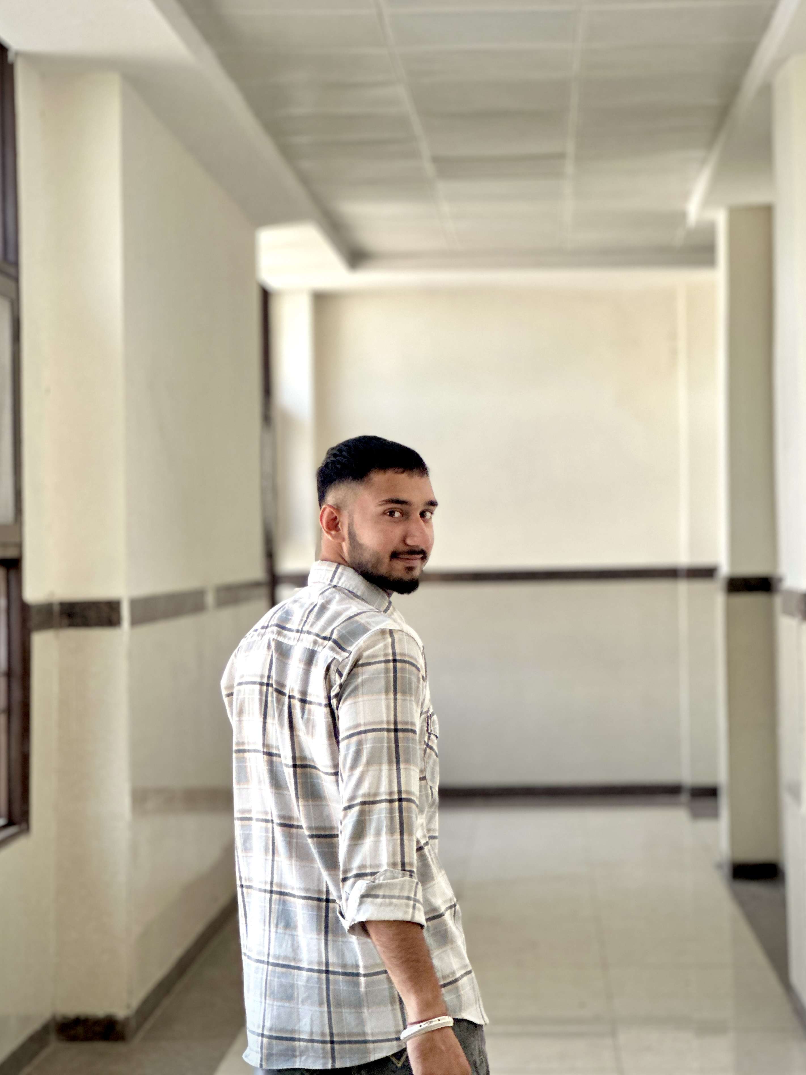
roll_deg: +0.4
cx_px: 403
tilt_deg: +1.7
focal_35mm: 77
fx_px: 2391
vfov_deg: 25.3
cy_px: 538
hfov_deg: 19.1
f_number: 2.8
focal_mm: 9
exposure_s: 1/121
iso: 80
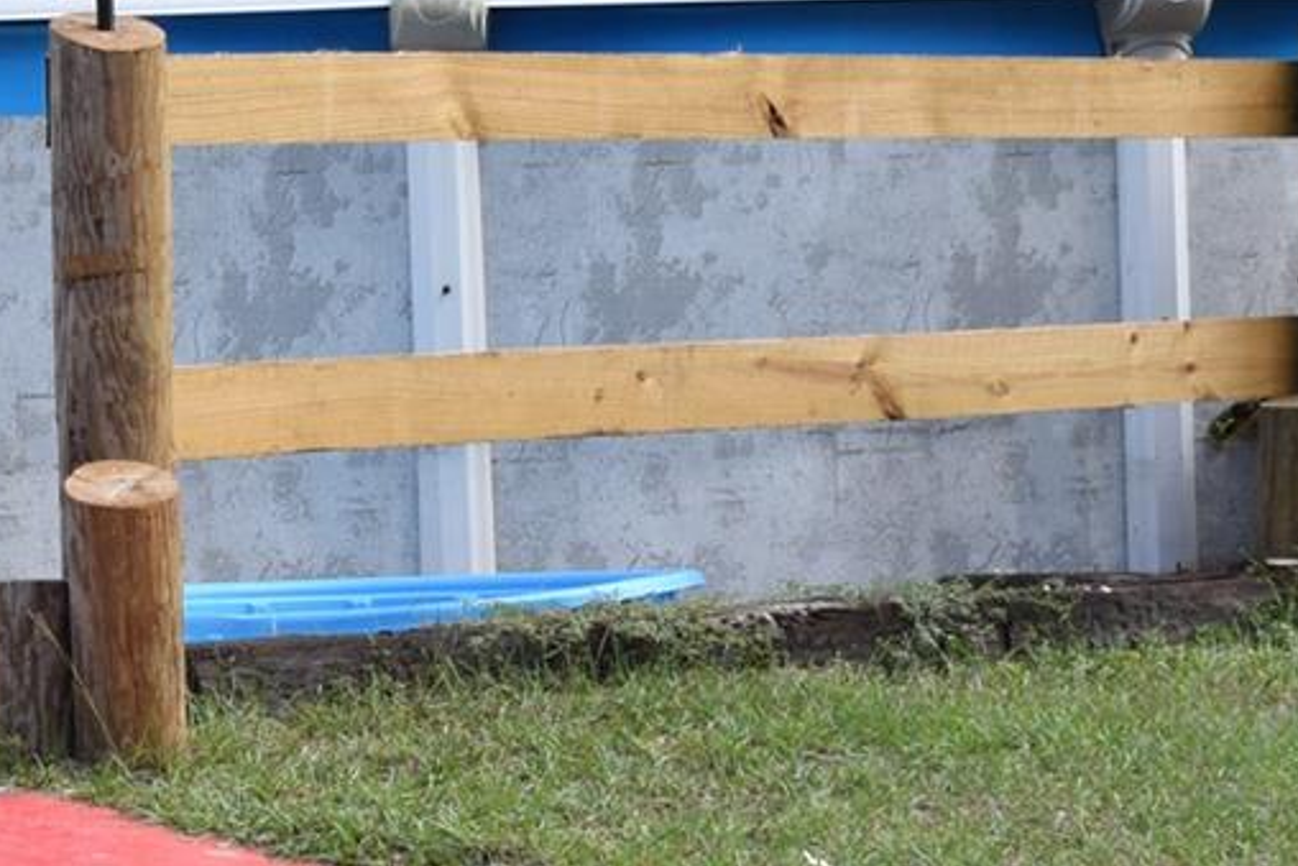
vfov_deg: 8.1
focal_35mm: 170
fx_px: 6131
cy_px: 391
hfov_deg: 12.1
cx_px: 337
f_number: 5.6
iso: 280
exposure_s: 1/250
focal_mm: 36
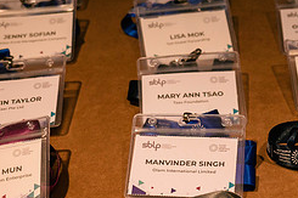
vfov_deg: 12.3
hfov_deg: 18.2
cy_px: 121
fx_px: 918
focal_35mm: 111
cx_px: 257
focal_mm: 22
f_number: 2
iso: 800
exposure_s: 1/100
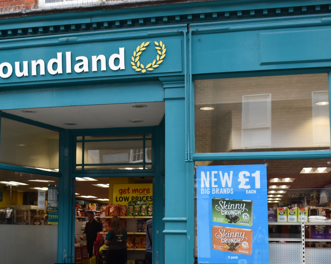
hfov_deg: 33.1
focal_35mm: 56
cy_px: 159
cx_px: 98
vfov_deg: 27.1
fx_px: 549
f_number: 5
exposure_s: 1/250
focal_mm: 20
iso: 400
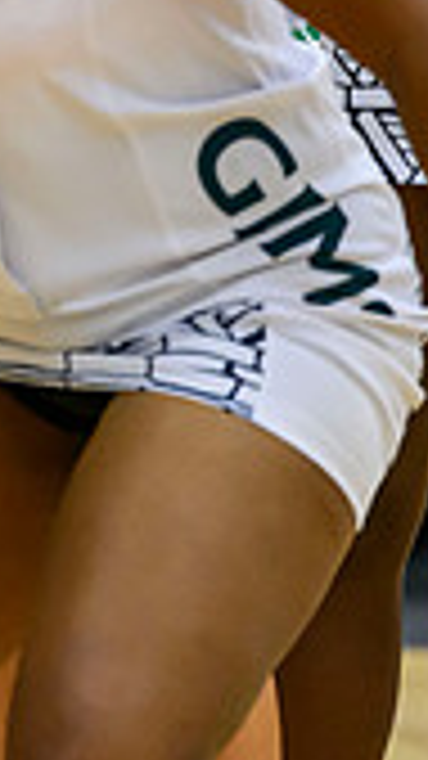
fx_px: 17844
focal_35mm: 884
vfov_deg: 2.4
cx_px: -1106
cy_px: -191
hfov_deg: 1.4
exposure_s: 1/1000
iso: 4000
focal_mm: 200
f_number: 3.2
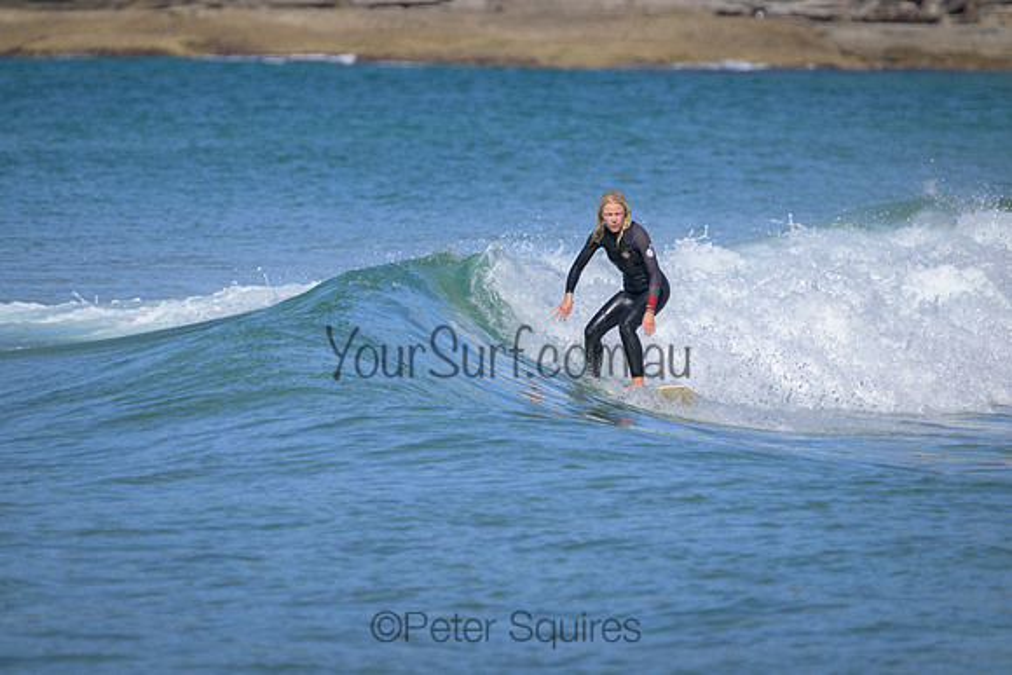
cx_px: 506
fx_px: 18557
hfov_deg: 3.1
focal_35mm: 660
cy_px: 338
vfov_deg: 2.1
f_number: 11
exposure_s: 1/2000
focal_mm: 660
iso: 800
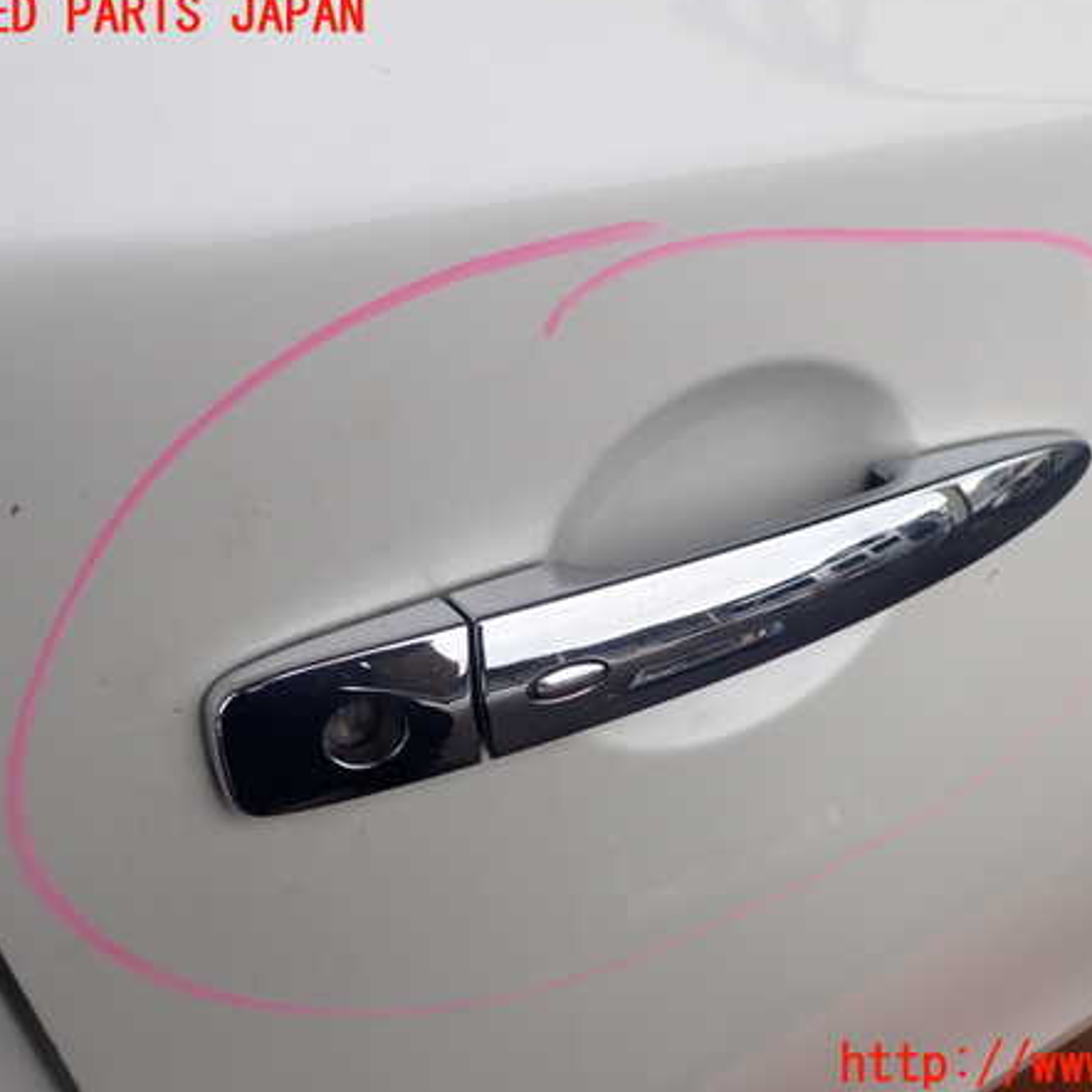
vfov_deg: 46.0
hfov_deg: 45.8
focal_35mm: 36
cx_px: 657
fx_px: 1285
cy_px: 541
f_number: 3.2
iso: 100
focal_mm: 5.4
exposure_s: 1/250
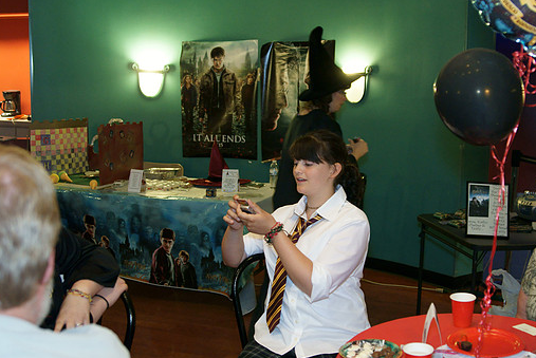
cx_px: 299
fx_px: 715
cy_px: 194
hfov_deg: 41.0
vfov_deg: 28.1
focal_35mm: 48
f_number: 2.8
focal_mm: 28
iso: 800
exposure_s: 1/60
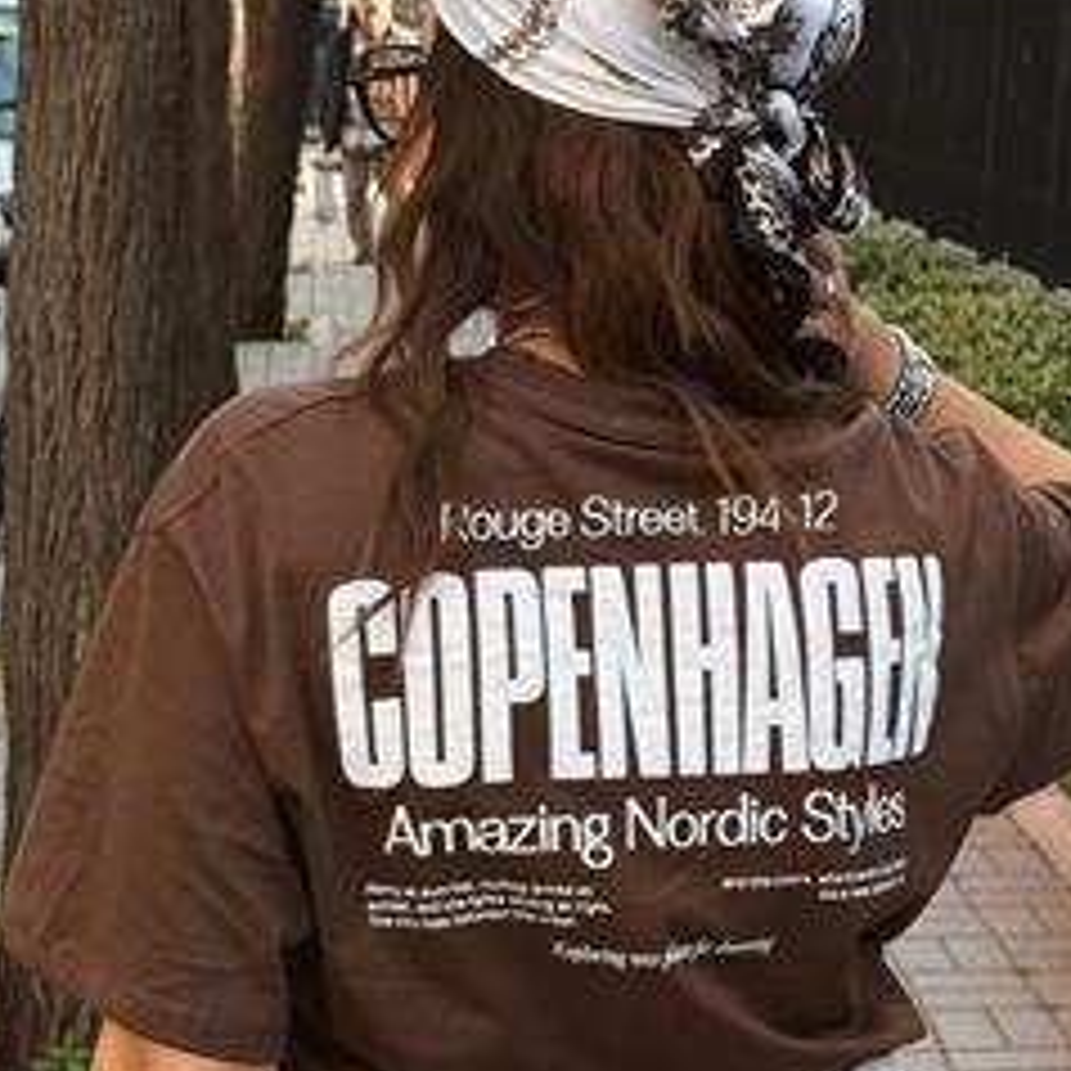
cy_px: 578
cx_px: 549
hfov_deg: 18.3
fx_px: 3325
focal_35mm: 95
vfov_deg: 18.3
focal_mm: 6.76
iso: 64
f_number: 1.78
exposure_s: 1/407
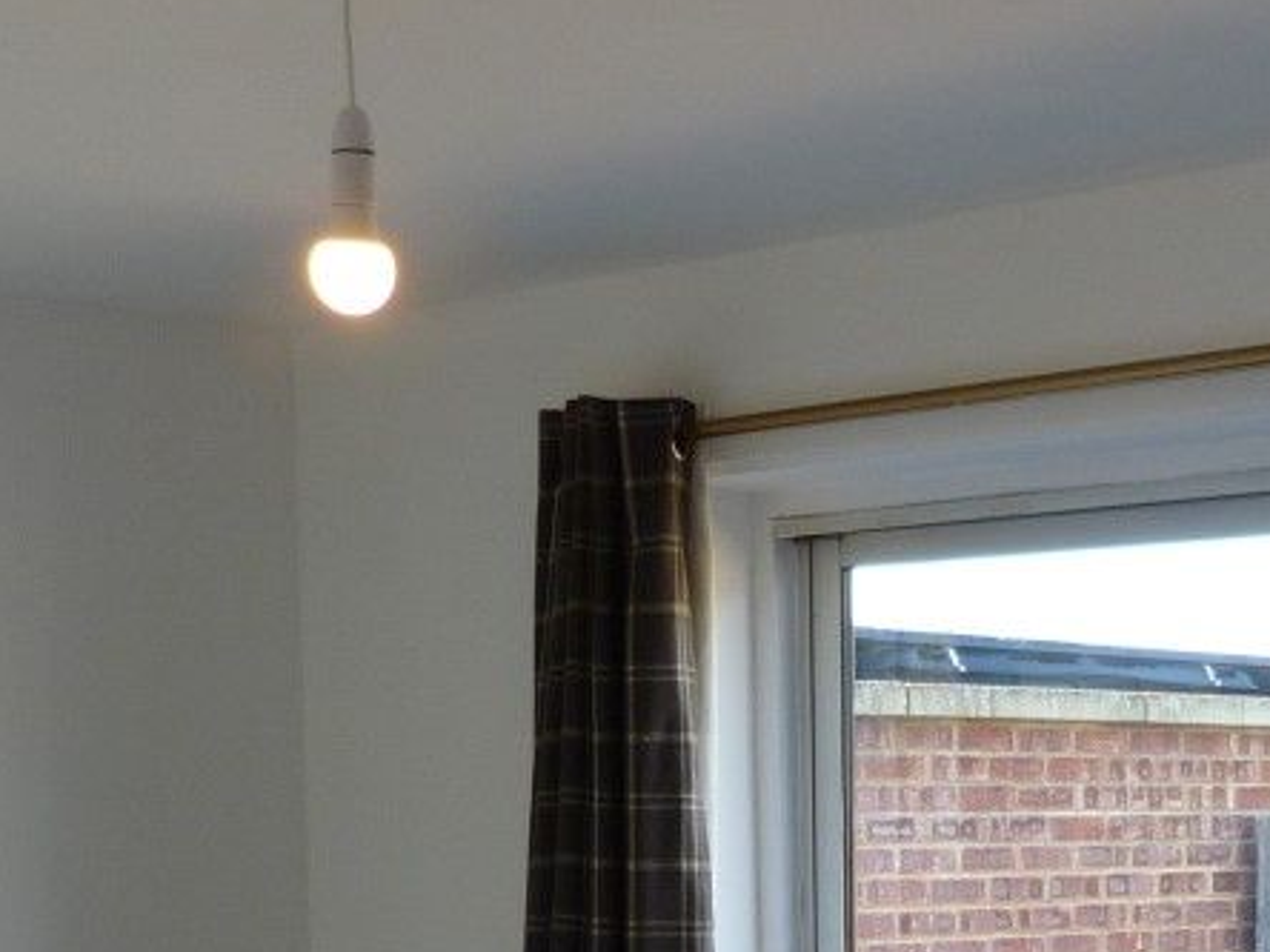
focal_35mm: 81
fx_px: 2972
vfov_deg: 17.1
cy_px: 1246
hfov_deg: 23.9
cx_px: 904
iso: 100
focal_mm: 4.5
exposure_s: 1/60
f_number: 2.8
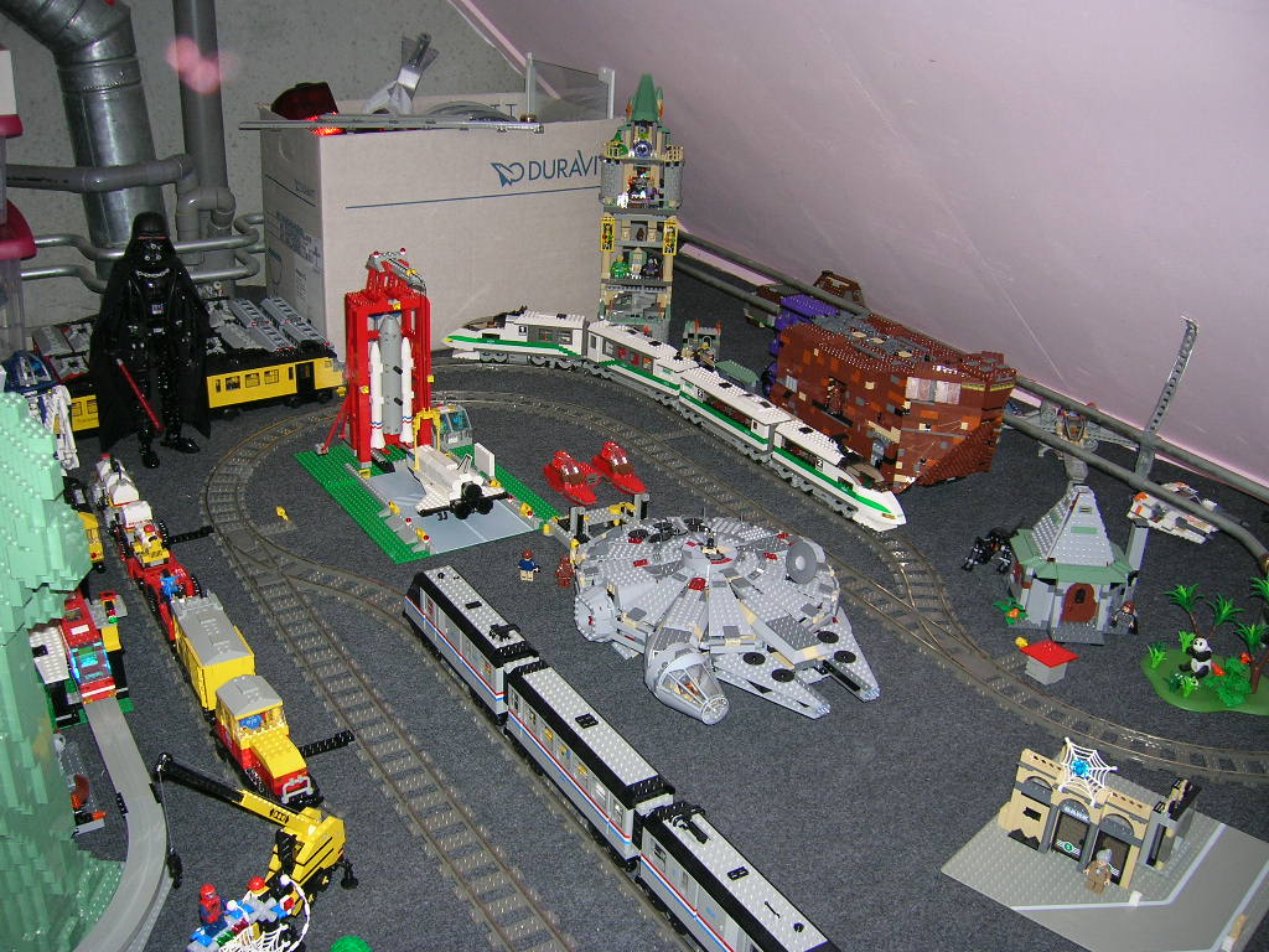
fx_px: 1246
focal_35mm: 34
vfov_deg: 41.8
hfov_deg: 54.0
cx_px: 634
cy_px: 476
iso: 69
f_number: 2.9
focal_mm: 5.7
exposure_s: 1/60.1
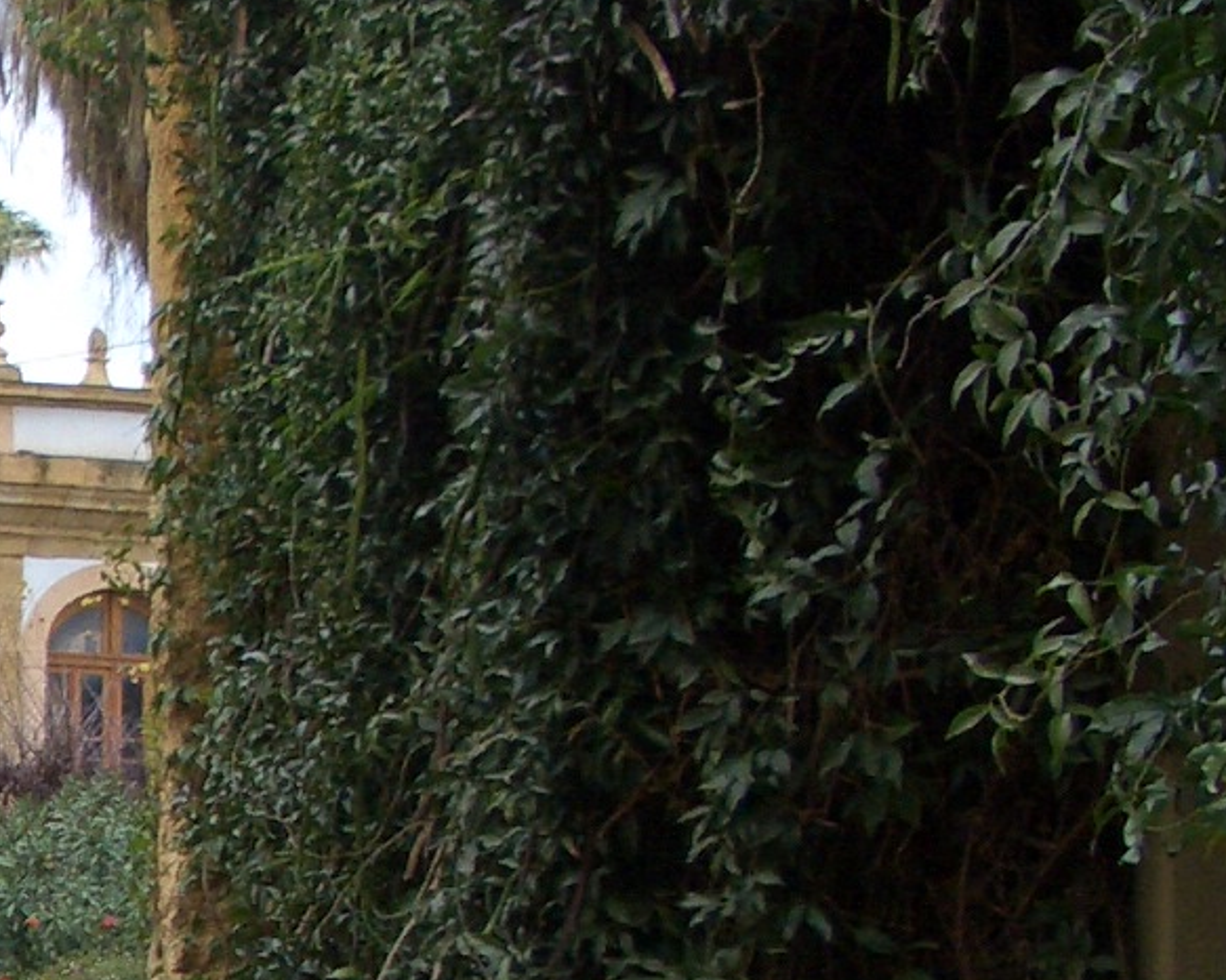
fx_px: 4353
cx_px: -589
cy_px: 902
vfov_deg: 12.7
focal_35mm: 120
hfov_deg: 14.9
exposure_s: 1/100
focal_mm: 5.8
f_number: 2.6
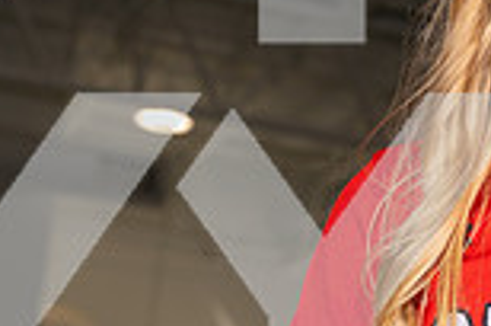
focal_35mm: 204
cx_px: 456
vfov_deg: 6.7
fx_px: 2777
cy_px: 264
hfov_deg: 10.0
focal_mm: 54
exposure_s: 1/200
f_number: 5.6
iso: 200
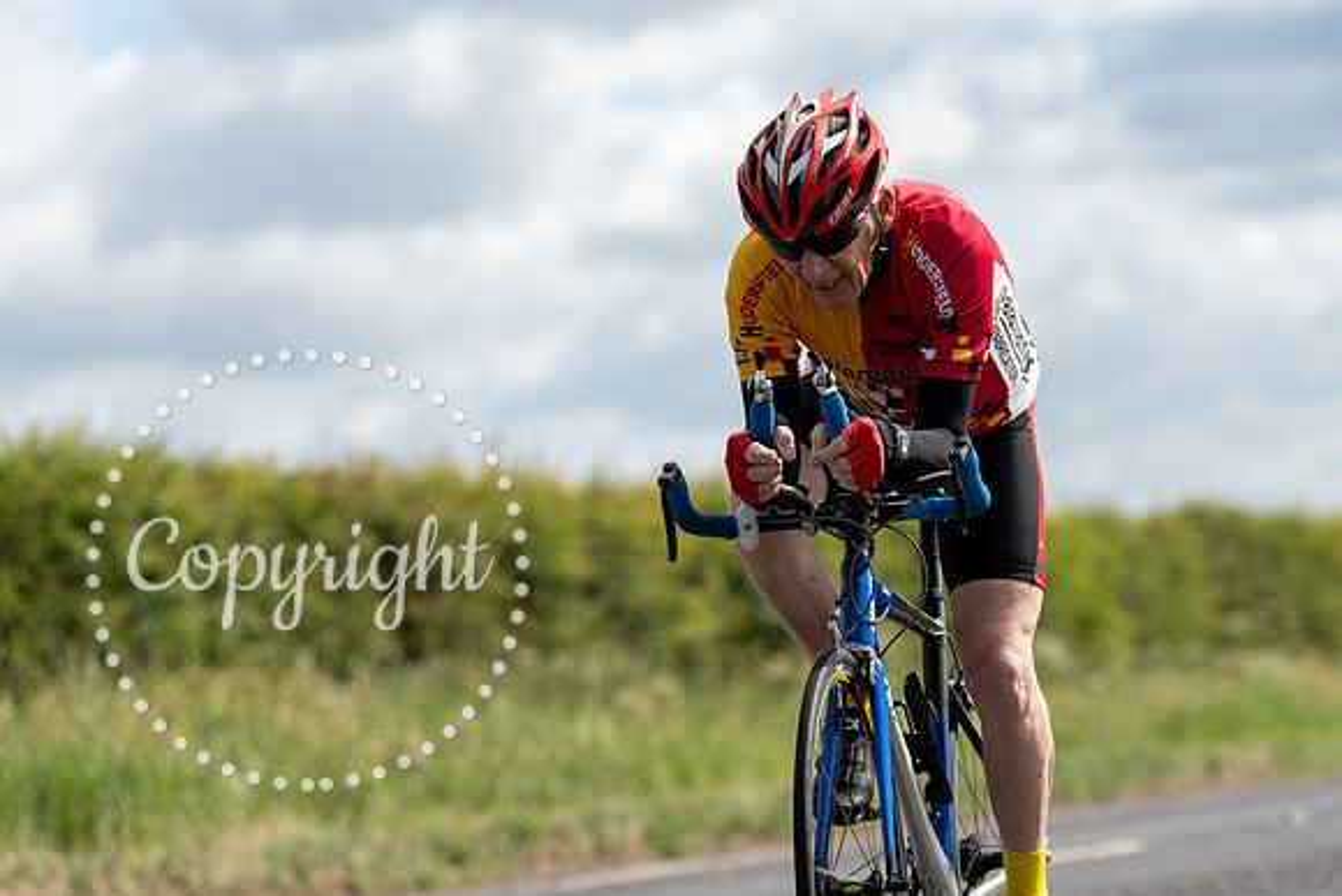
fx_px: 5878
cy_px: 353
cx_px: 814
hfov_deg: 13.0
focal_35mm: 158
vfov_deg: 8.7
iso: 100
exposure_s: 1/1000
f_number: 3.5
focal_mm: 130
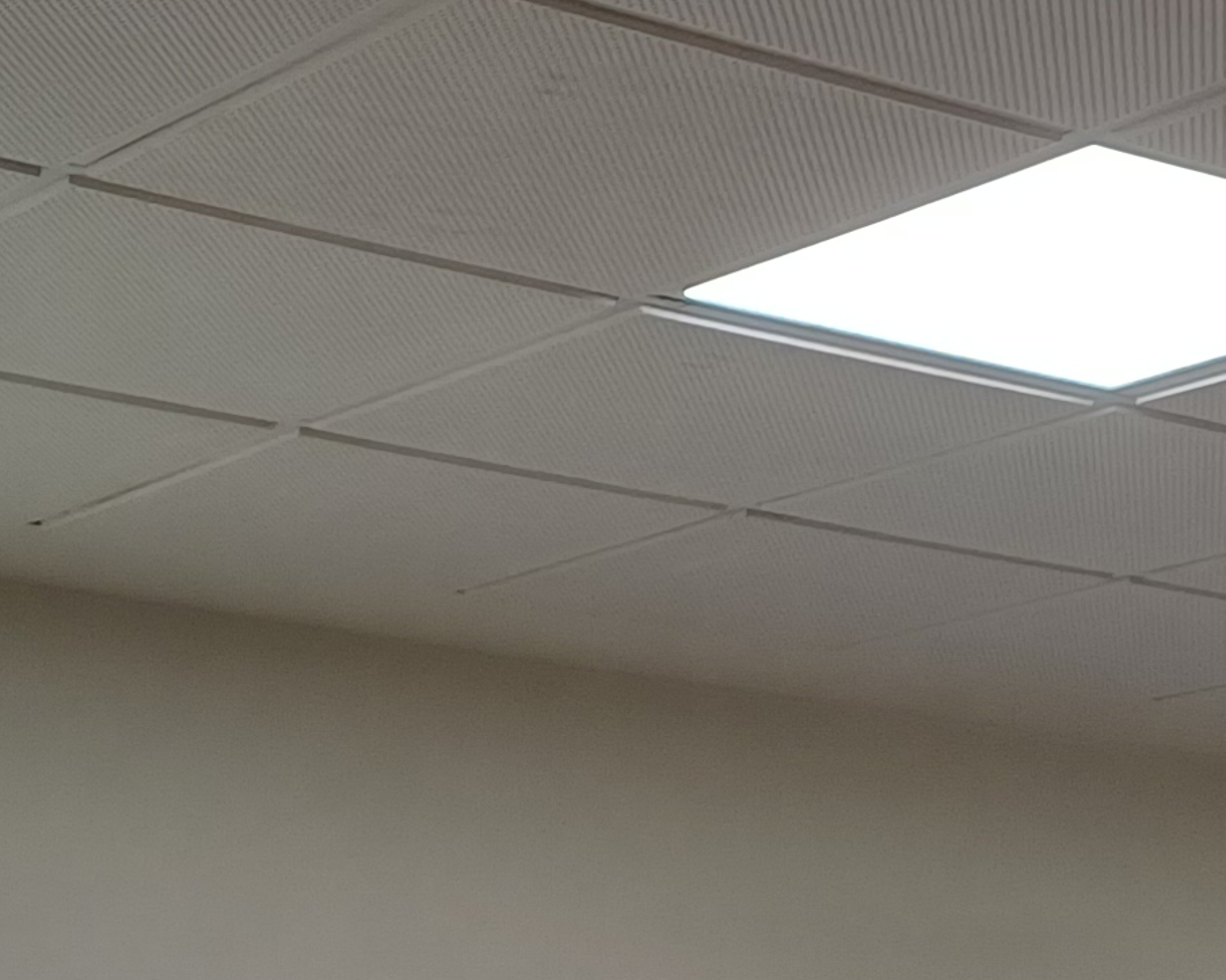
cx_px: 538
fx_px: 3918
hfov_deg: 17.8
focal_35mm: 108
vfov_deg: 13.4
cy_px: 1480
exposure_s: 1/50
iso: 125
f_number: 1.8
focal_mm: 4.65
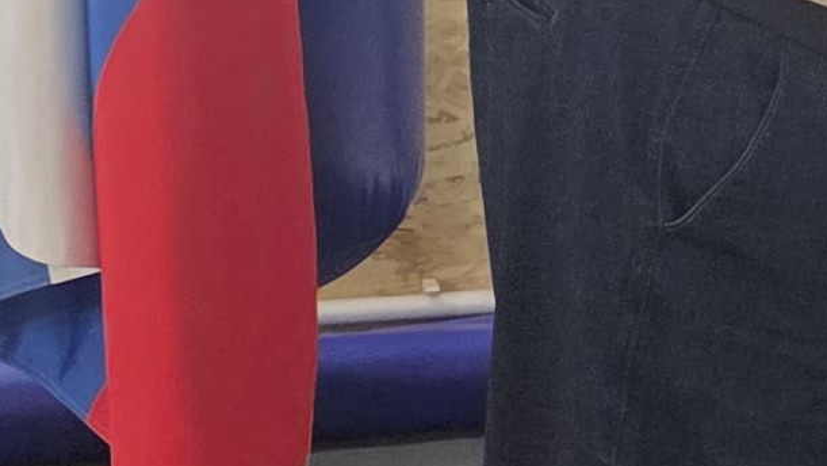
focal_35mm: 164
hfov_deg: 12.1
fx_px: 3597
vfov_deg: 7.3
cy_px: -191
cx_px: 1462
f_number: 1.7
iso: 800
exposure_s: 1/120
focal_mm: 6.3
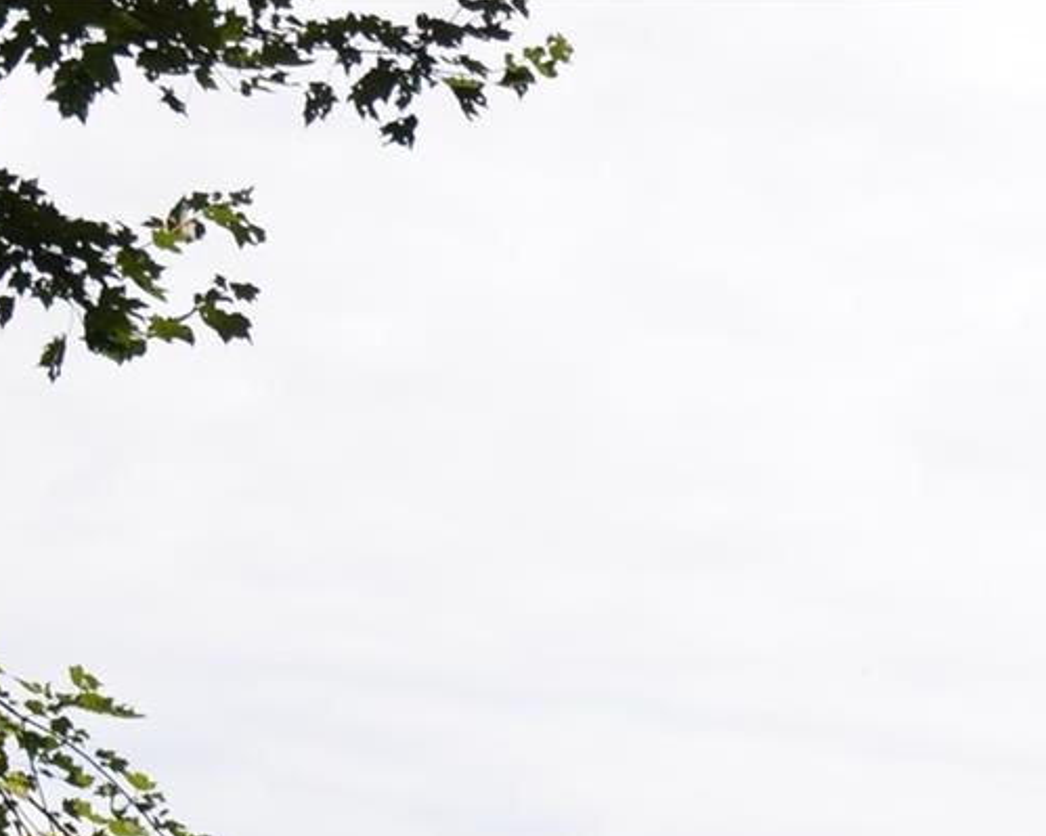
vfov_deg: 7.7
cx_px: 1616
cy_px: 1414
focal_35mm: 196
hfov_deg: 9.5
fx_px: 6066
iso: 100
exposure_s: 1/250
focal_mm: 34
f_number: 6.3
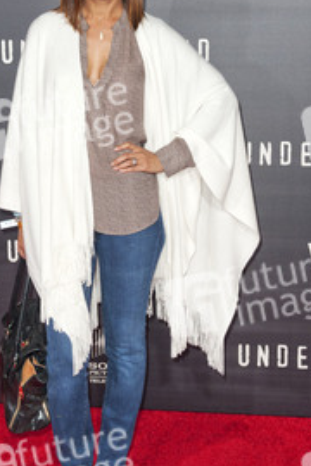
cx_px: 96
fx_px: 959
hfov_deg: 18.4
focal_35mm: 74
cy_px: 211
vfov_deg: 27.3
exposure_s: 1/400
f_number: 4.5
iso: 800
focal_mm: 50
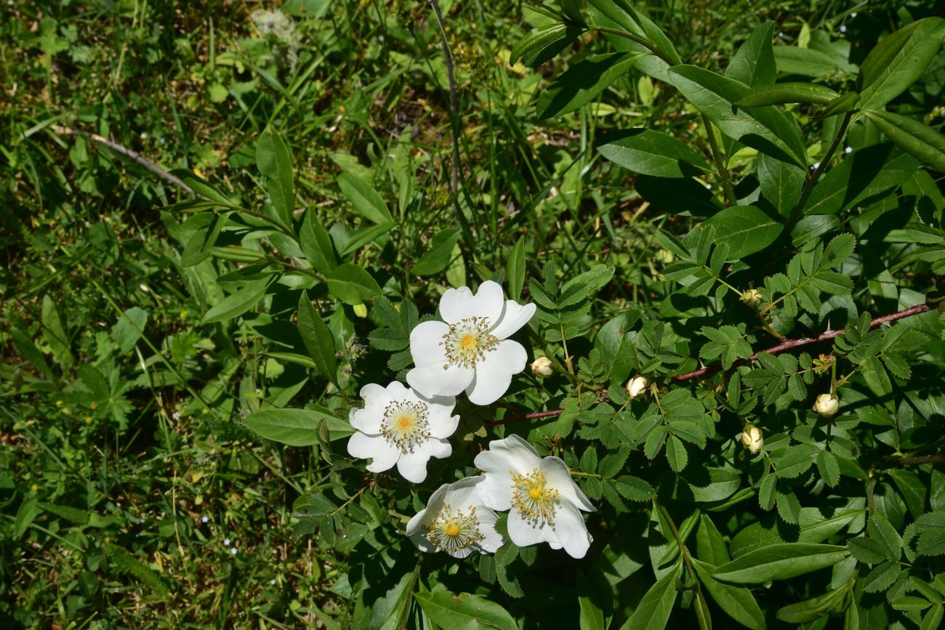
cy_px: 315
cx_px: 472
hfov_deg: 39.6
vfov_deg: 27.0
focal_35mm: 50
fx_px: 1313
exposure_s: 1/125
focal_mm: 50
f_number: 20
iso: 160
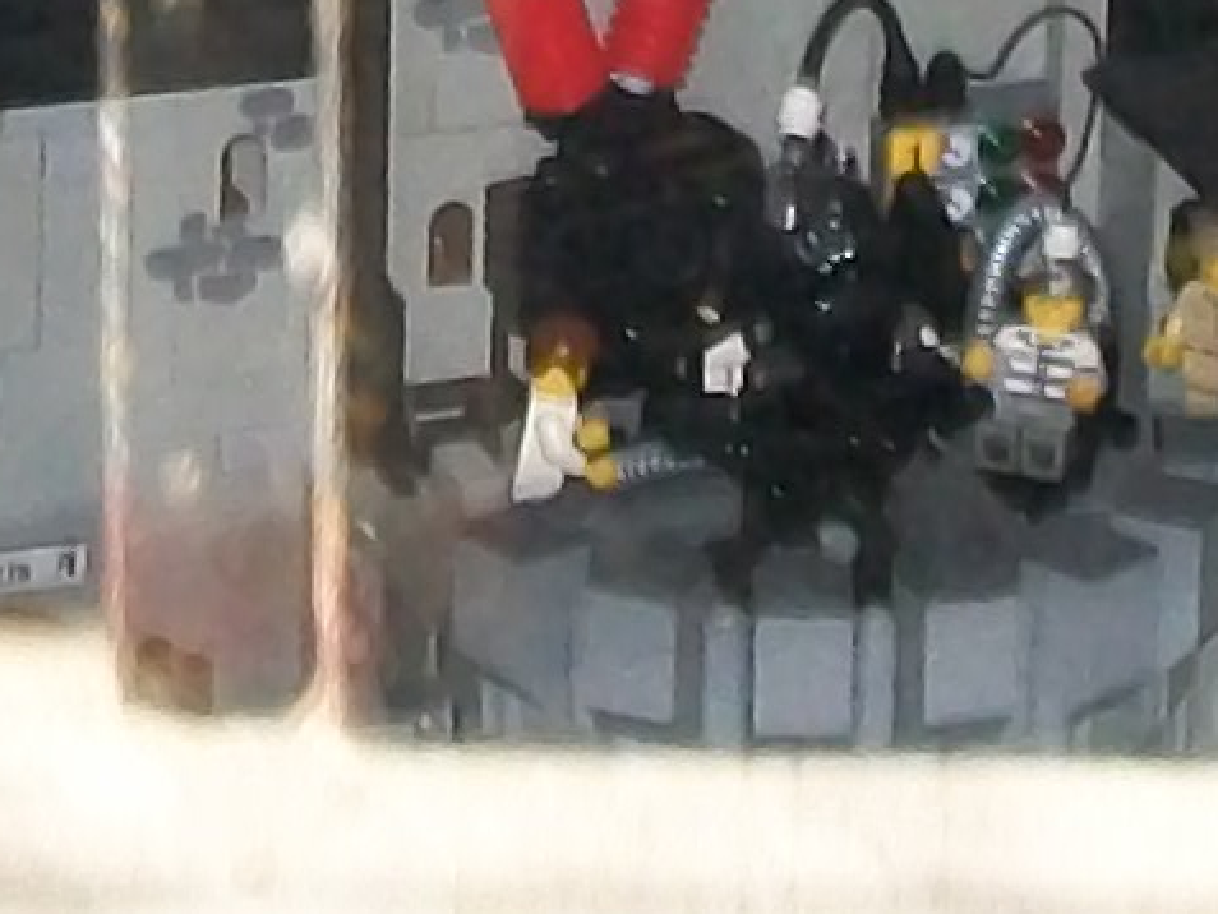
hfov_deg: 6.4
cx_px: -105
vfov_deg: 4.8
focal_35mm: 308
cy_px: -827
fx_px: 10840
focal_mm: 7.6
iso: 160
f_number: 3
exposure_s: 1/60
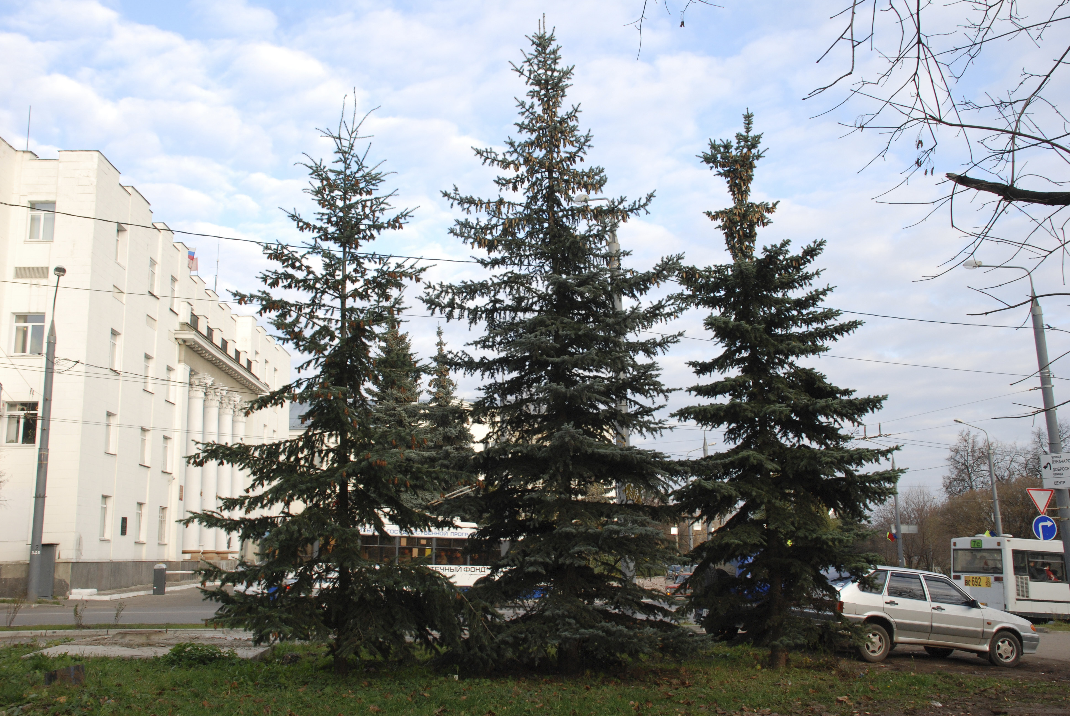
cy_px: 358
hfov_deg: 57.2
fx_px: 982
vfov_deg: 40.1
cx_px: 535
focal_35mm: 33
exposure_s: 1/200
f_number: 7.1
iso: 400
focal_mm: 22
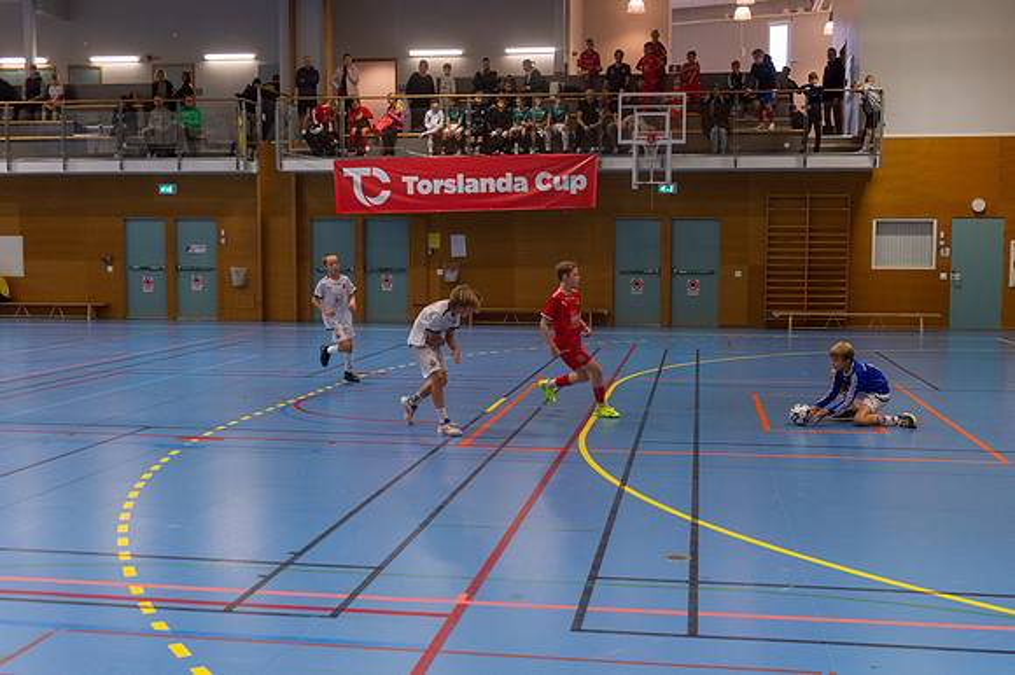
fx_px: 1145
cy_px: 338
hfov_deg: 47.8
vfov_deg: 32.9
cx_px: 508
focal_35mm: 41
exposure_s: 1/400
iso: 2500
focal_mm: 40
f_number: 3.5
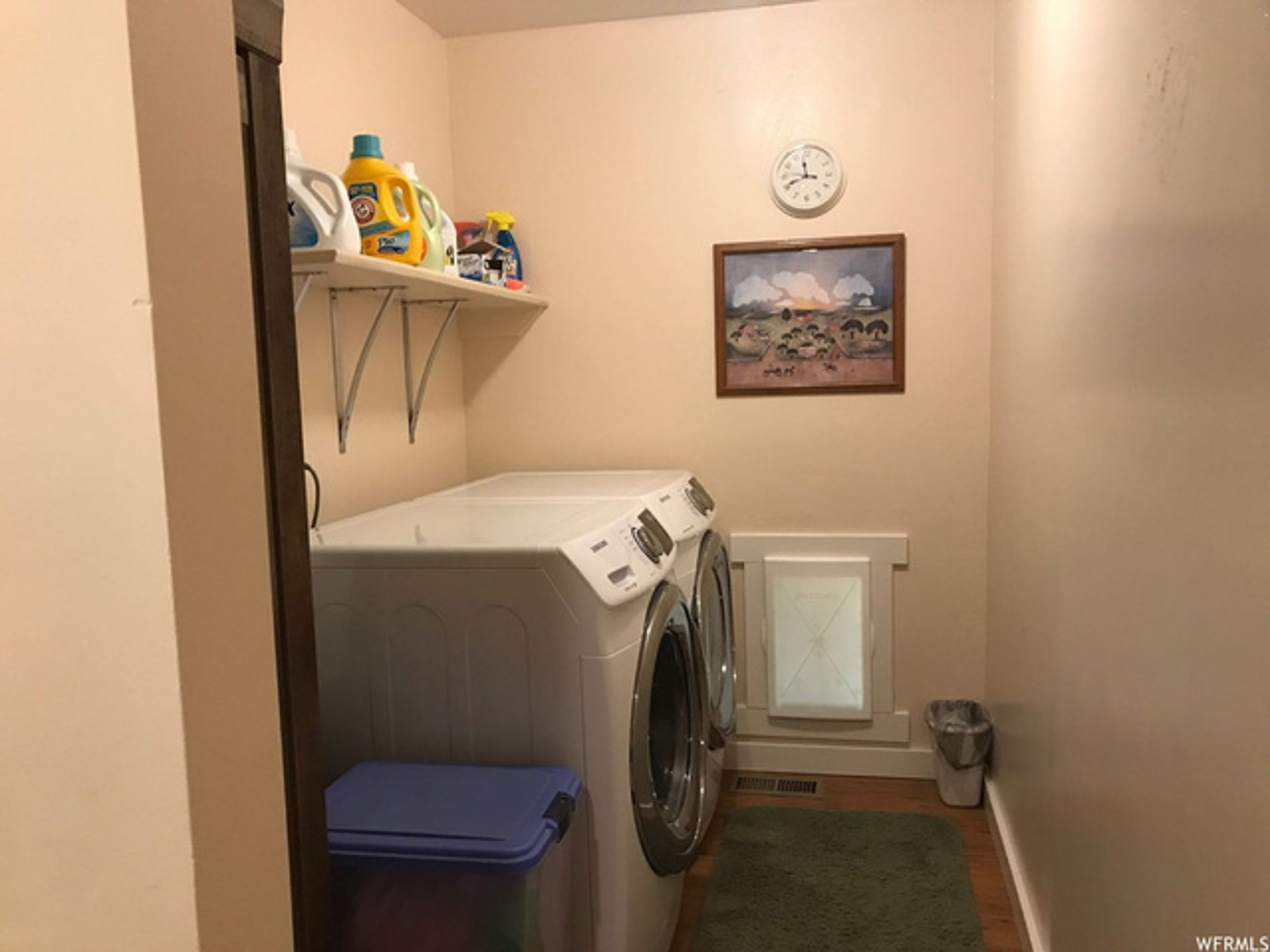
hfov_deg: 63.4
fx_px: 1027
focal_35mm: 28
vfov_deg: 49.7
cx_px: 635
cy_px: 476
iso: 50
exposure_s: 1/15
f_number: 1.8
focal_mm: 3.99
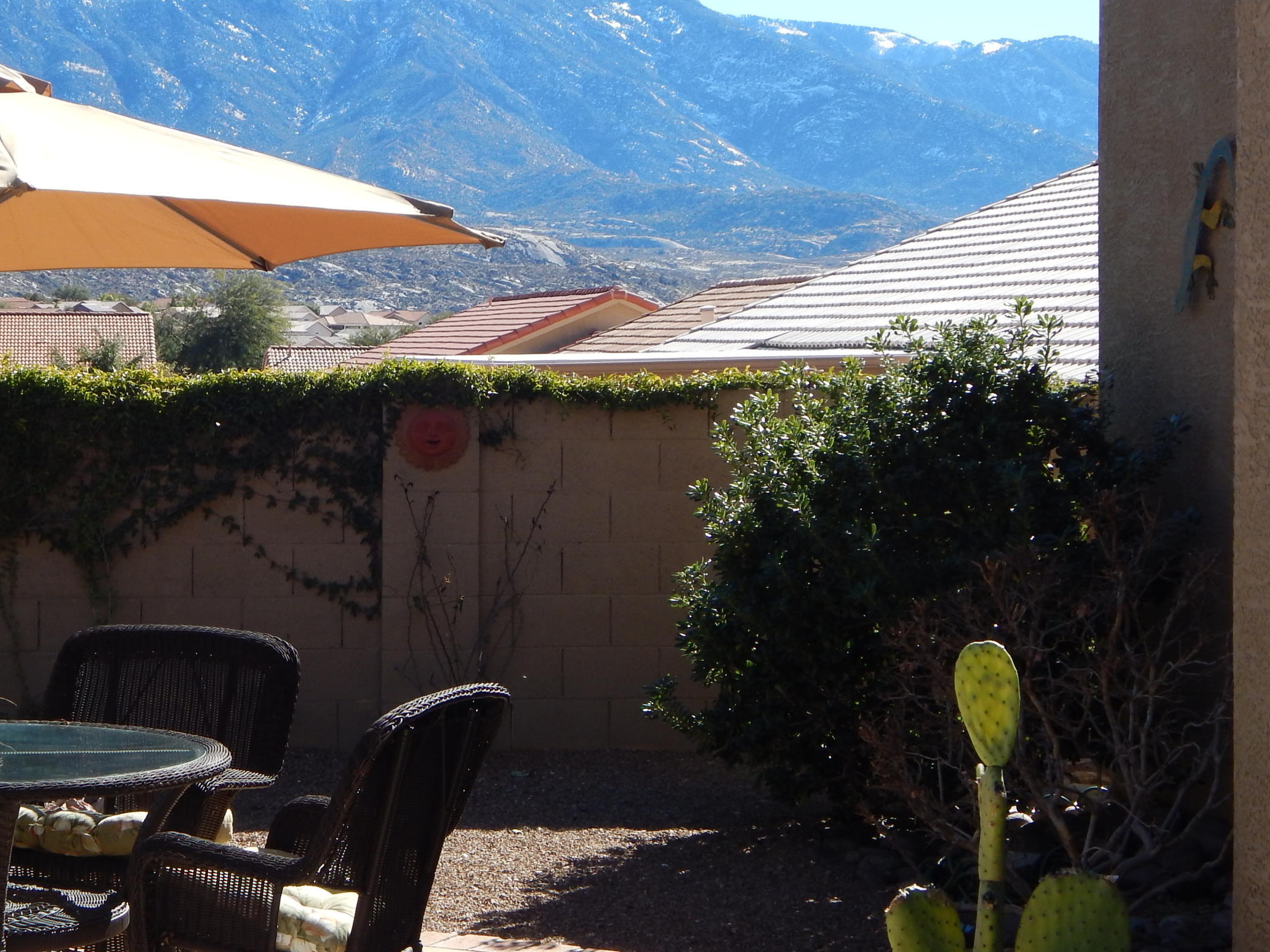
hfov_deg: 24.2
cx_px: 366
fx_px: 2935
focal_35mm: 80
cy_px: 298
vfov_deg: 18.4
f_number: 3.8
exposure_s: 1/800
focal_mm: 9.7
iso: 125
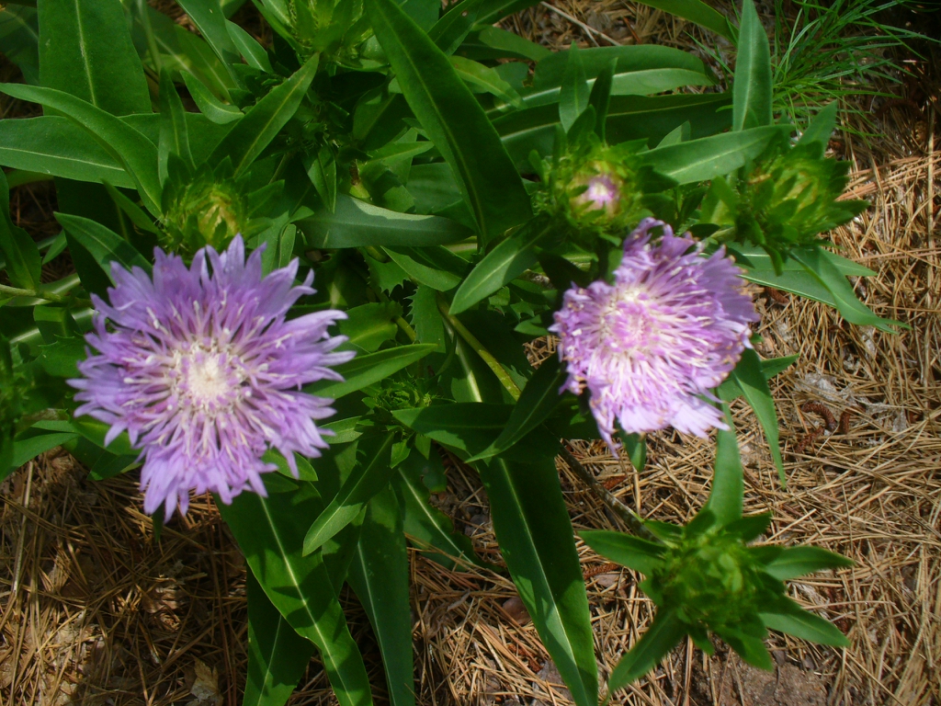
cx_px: 470
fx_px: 1006
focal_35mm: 37
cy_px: 353
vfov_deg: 38.7
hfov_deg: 50.1
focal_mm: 6.1
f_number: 5.6
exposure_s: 1/125
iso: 80
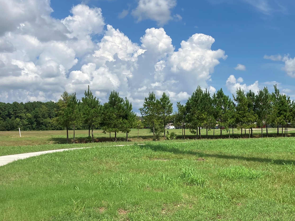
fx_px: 392
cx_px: 195
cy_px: 134
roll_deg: +0.5
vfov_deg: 31.4
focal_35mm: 46
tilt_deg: -1.0
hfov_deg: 40.8
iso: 32
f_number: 1.8
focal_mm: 3.99
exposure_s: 1/3247
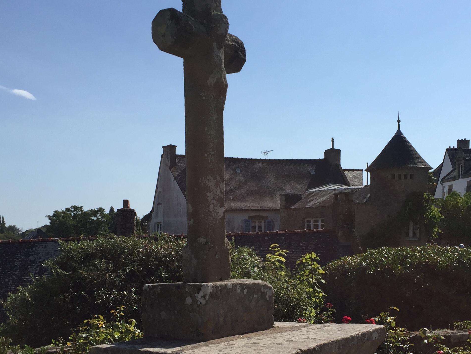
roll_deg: -1.3
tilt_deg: -0.6
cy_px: 252
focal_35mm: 50
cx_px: 269
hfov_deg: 38.1
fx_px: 680
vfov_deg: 28.8
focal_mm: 4.15
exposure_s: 1/3300
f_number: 2.2
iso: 32
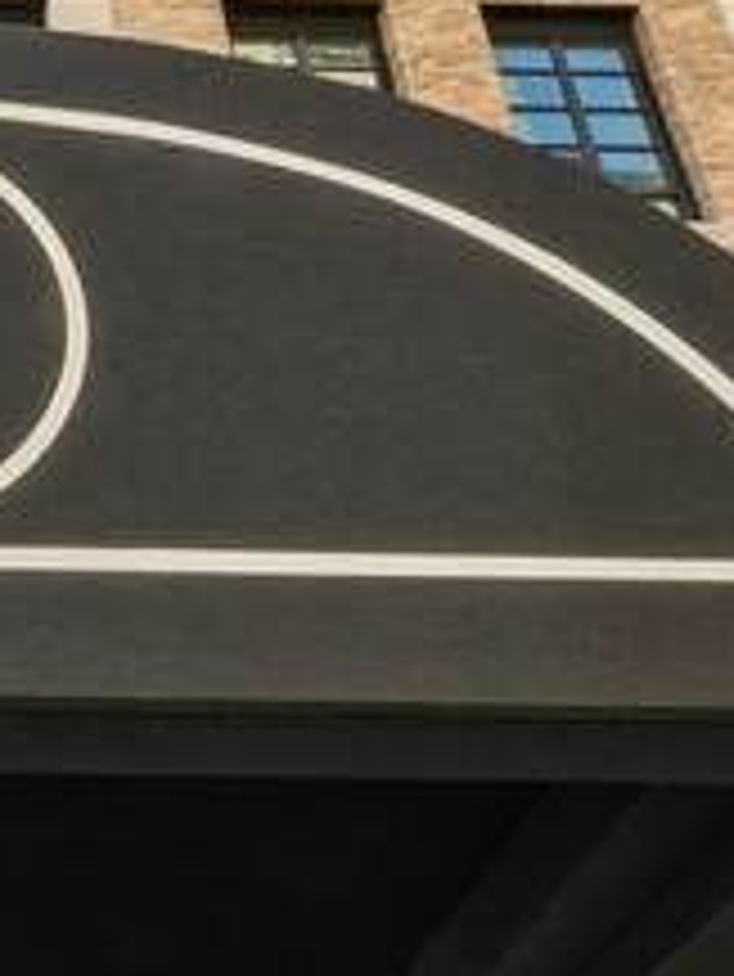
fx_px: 2005
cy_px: 391
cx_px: -272
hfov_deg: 18.9
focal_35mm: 71
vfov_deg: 27.3
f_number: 22
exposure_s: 1/10
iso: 200
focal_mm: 16
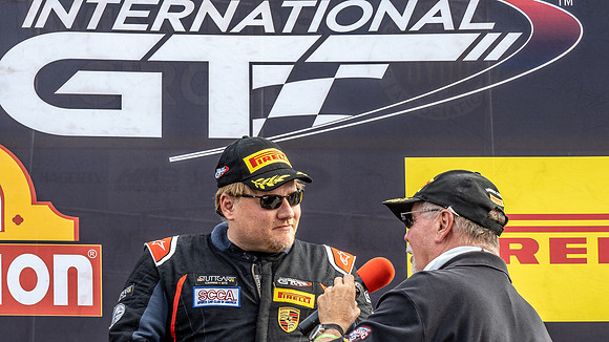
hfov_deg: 17.6
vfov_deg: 9.9
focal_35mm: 122
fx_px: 1966
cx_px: 194
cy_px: 311
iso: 200
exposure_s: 1/60
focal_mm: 41
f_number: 9
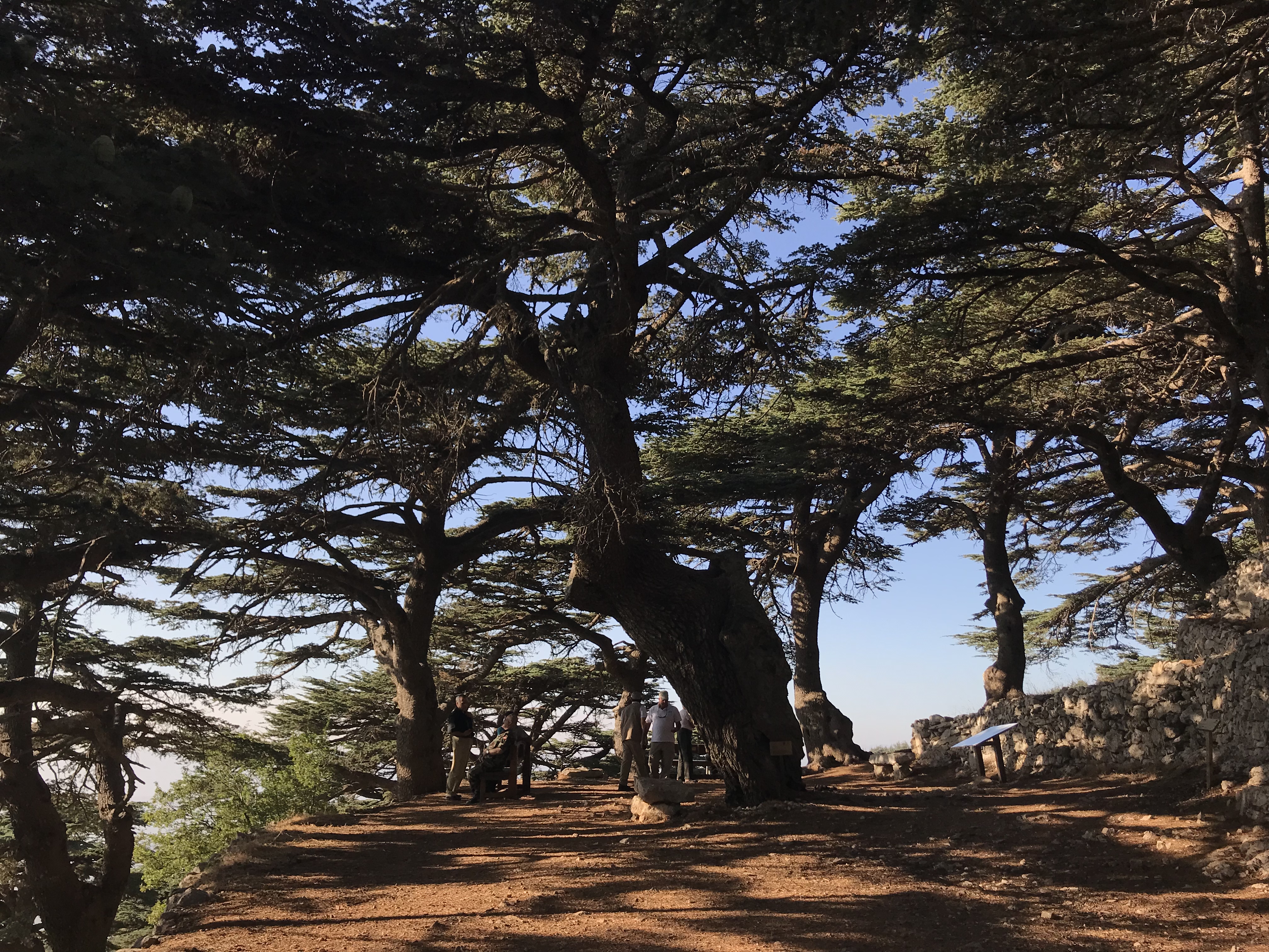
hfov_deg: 63.4
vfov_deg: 49.7
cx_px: 634
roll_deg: -2.3
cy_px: 476
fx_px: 1026
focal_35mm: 28
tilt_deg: +13.6
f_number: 1.8
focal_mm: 3.99
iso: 20
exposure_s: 1/1212
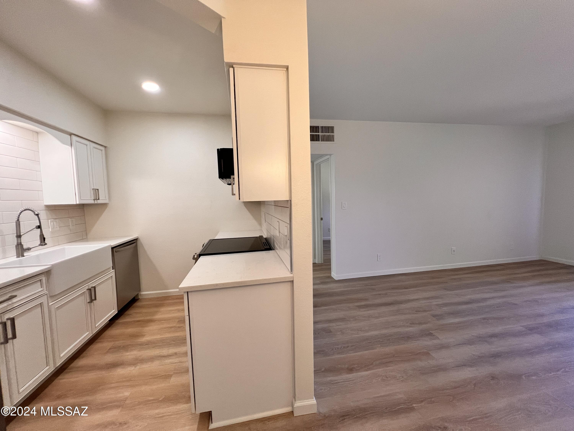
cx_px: 287
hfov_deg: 106.2
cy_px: 216
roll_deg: +2.1
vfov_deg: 89.9
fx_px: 216
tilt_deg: -4.2
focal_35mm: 13
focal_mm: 1.57
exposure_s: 1/120
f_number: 1.8
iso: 160
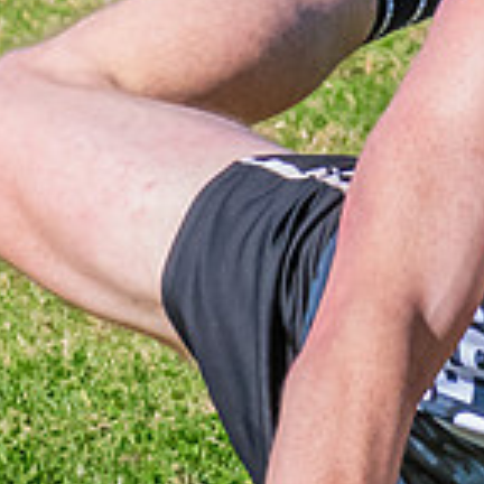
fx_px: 26386
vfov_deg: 1.1
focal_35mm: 1668
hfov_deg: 1.1
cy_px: -322
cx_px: 824
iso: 1600
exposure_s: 1/1600
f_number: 13
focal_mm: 240
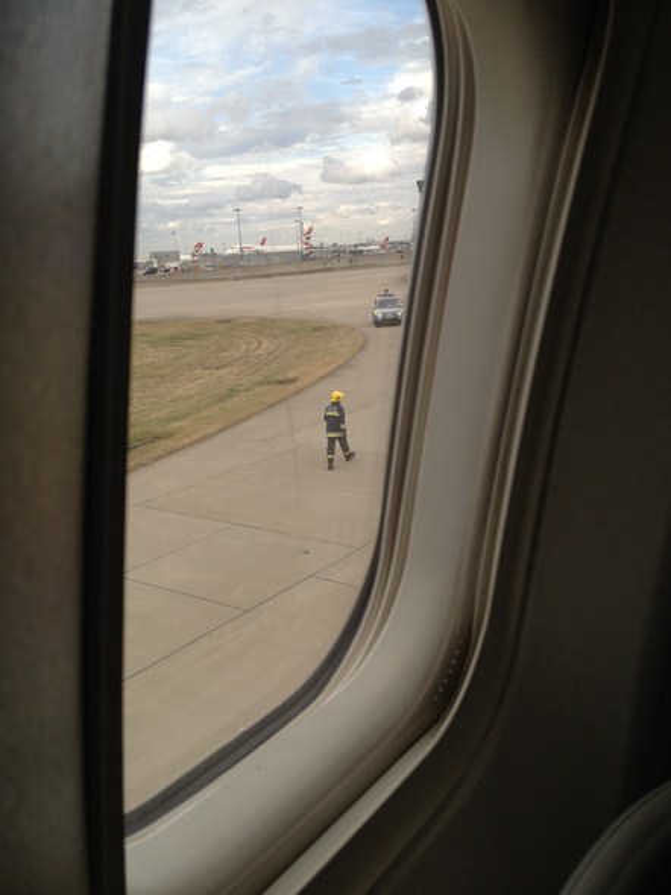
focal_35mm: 35
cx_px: 336
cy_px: 448
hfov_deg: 40.7
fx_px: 905
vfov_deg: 52.6
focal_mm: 4.28
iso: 64
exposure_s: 1/389
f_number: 2.4
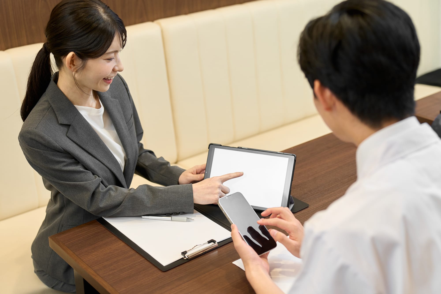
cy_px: 147
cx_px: 220
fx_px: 649
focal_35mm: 53
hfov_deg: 37.5
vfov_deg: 25.5
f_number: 2.8
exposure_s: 1/100
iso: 500
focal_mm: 53
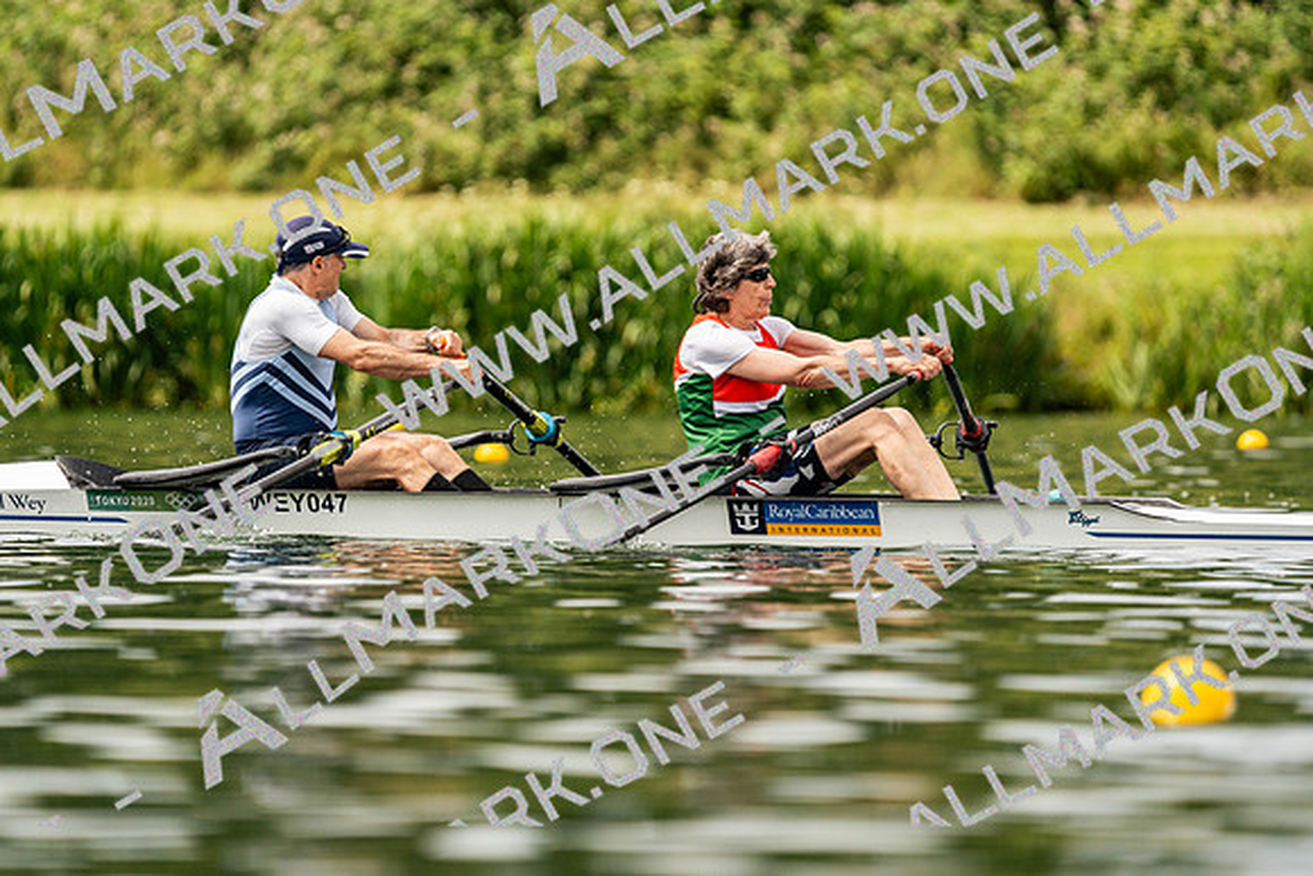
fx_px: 17145
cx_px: 656
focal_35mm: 470
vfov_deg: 2.9
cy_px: 438
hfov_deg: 4.4
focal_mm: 470
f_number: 6.3
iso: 320
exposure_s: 1/2000
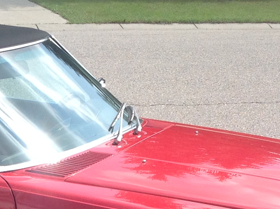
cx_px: 49
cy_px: 346
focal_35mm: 127
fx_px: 1026
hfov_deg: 15.4
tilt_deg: -26.9
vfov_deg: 11.0
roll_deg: -2.4
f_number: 2.4
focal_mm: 4.28
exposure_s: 1/1209
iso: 50
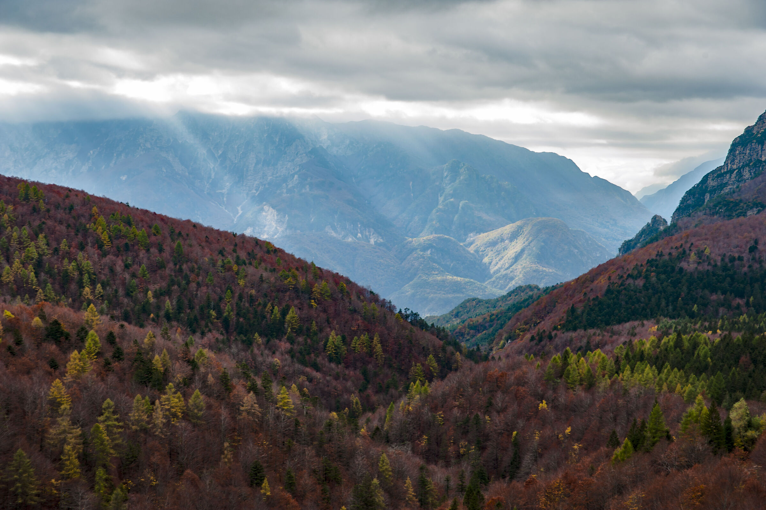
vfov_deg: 20.9
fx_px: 1382
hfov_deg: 31.0
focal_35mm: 65
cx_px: 383
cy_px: 255
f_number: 9
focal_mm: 65
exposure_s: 1/25
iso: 200
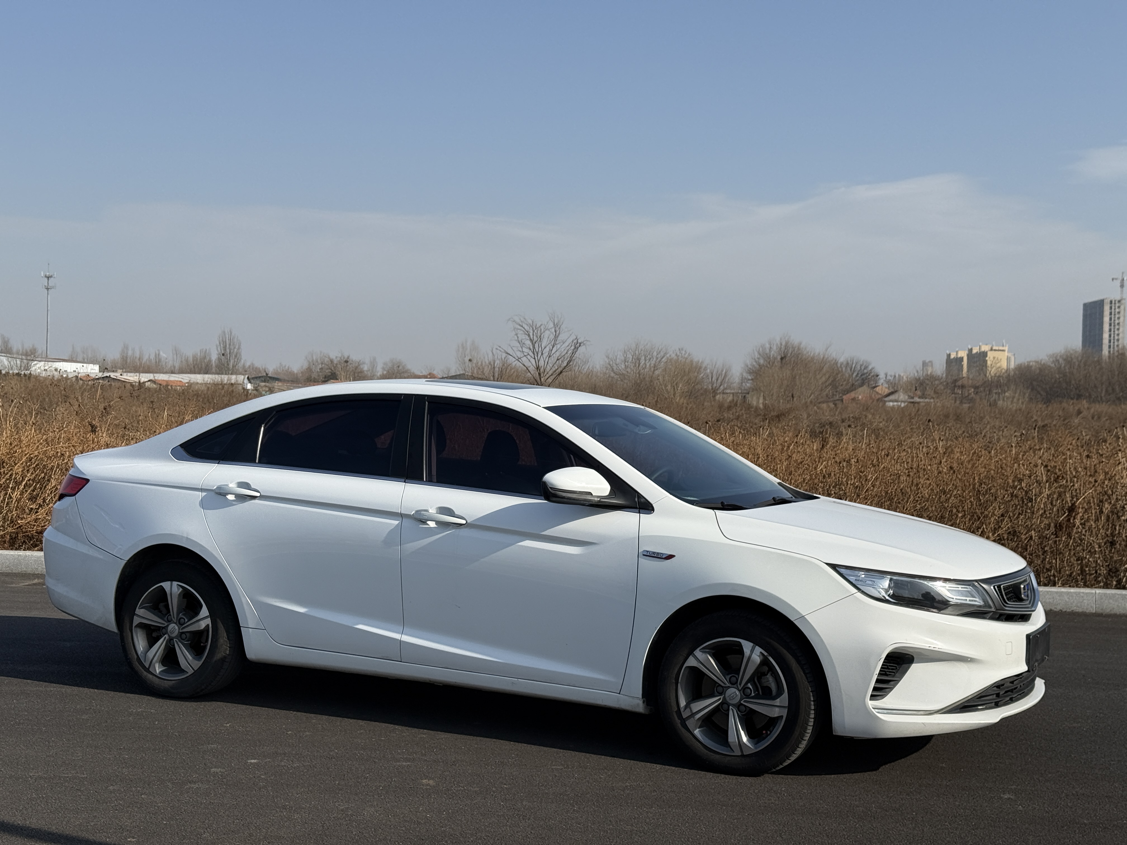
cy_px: 422
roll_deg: -1.3
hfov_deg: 39.7
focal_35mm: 48
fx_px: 1563
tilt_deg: -0.5
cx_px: 564
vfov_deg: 30.3
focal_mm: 6.76
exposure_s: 1/6536
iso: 64
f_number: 1.78
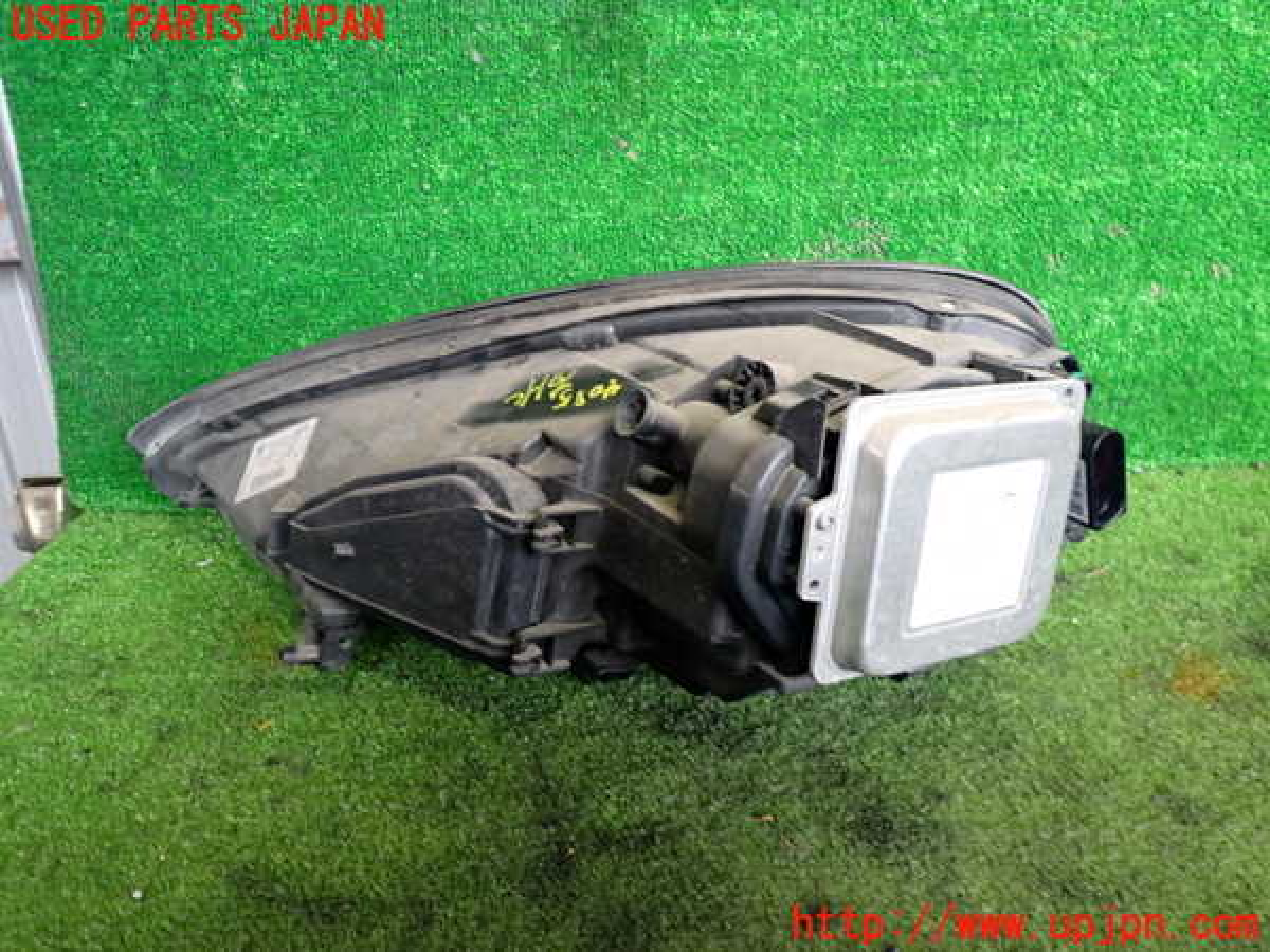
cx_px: 635
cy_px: 476
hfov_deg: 60.0
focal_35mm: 30
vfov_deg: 46.8
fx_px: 1101
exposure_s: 1/40
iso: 320
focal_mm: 5.4
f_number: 2.3
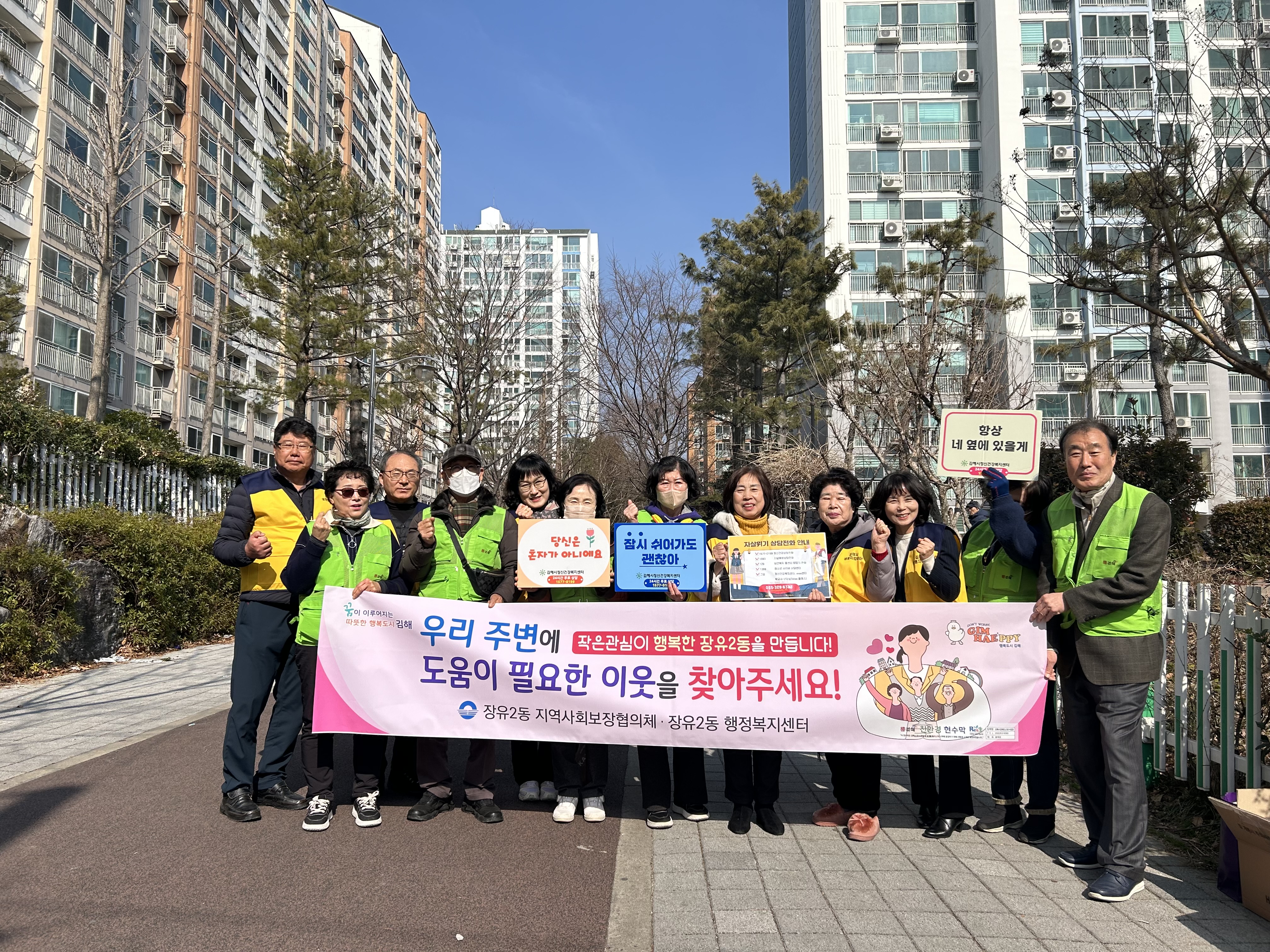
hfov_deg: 67.3
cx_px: 635
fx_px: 954
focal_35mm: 26
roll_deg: -0.5
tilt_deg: +5.2
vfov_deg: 53.1
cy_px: 476
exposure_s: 1/5076
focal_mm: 5.7
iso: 50
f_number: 1.5
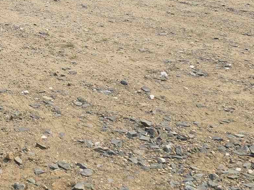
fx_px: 668
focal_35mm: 91
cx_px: -39
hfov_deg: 20.4
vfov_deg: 15.5
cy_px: -56
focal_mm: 6.3
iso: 12
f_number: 1.7
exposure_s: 1/681
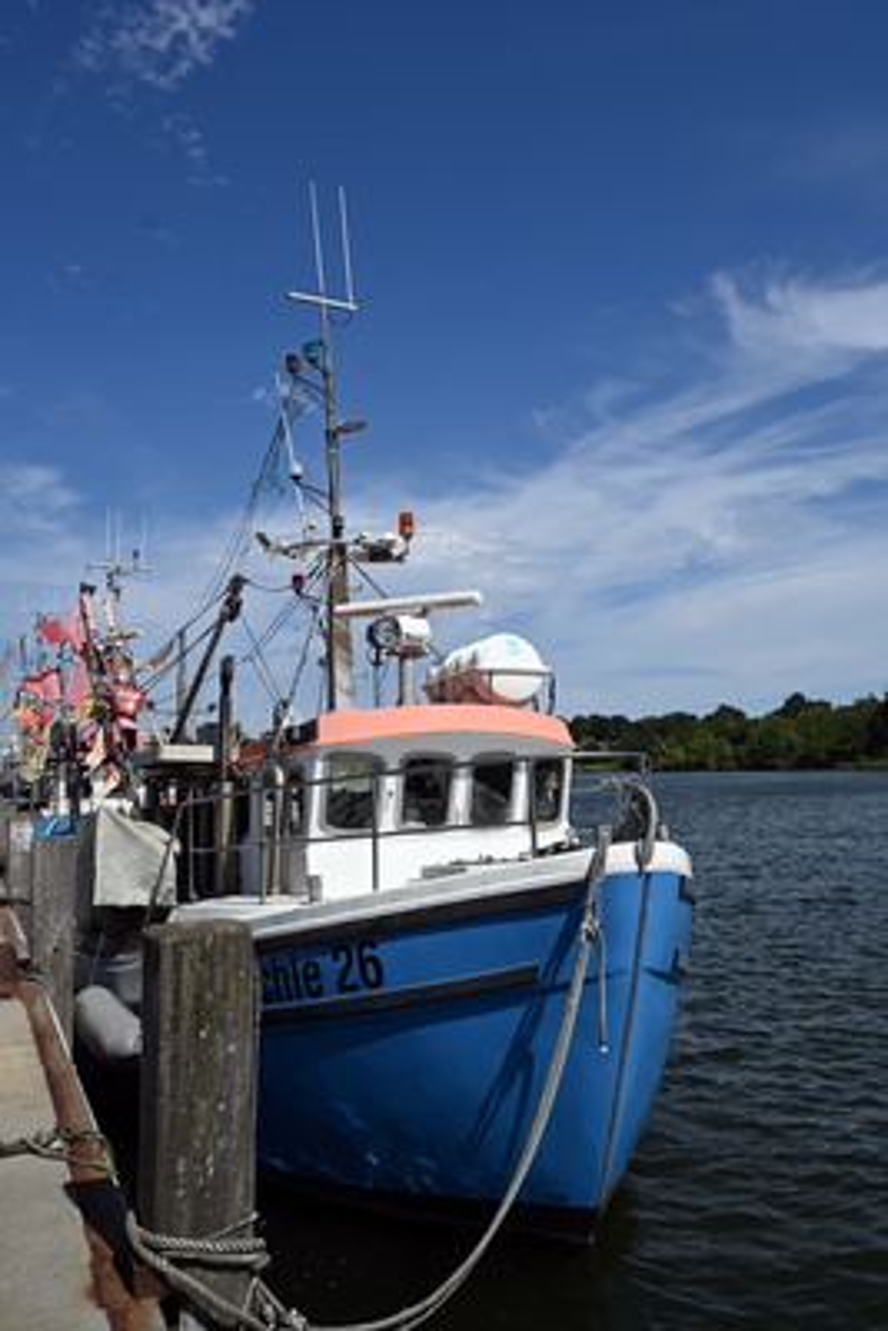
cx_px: 444
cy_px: 666
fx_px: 1109
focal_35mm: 30
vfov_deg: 61.9
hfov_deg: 43.6
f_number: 9
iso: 100
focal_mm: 20
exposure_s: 1/500
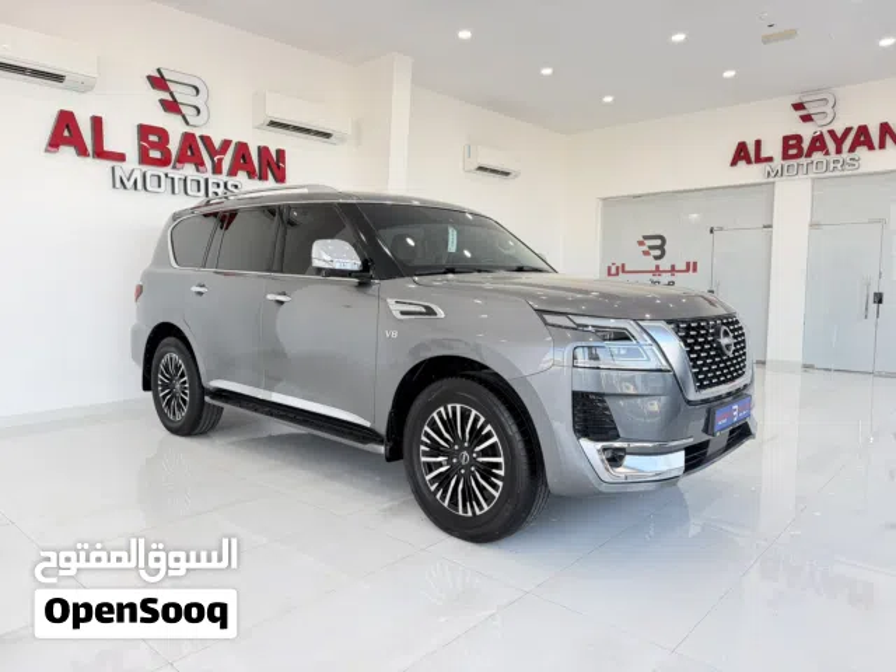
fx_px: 621
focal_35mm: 24
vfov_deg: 56.8
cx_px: 448
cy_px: 336
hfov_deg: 71.6
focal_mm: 6.76
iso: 160
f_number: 1.78
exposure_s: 1/169
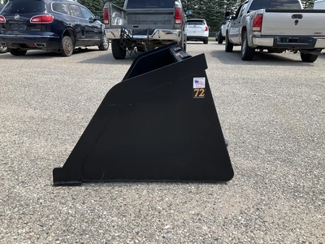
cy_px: 122
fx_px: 272
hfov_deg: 61.7
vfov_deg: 48.2
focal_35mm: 29
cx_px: 162
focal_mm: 3
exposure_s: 1/978
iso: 25
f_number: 1.8
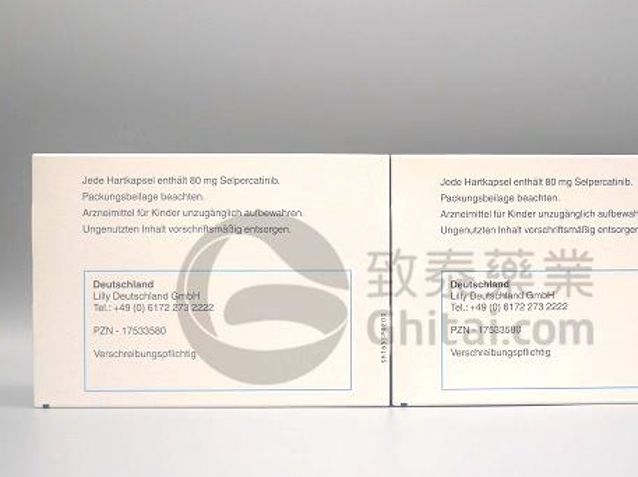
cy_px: 298
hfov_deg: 41.1
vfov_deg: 31.3
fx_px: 847
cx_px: 385
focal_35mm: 46
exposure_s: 1/160
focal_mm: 7.4
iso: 80
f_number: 2.8
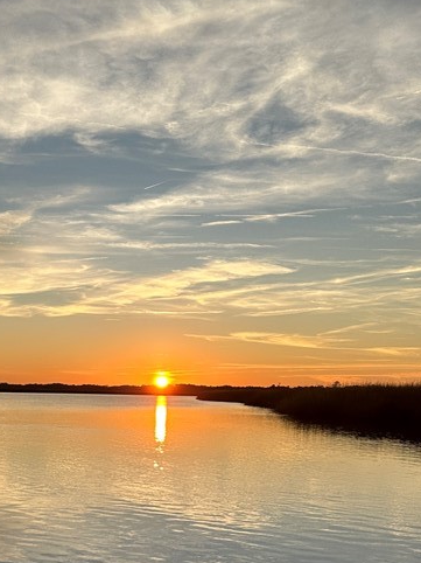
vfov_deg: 36.4
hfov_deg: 27.7
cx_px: 61
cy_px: 438
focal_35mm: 51
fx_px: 828
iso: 80
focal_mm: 6.86
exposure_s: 1/3058
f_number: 1.78
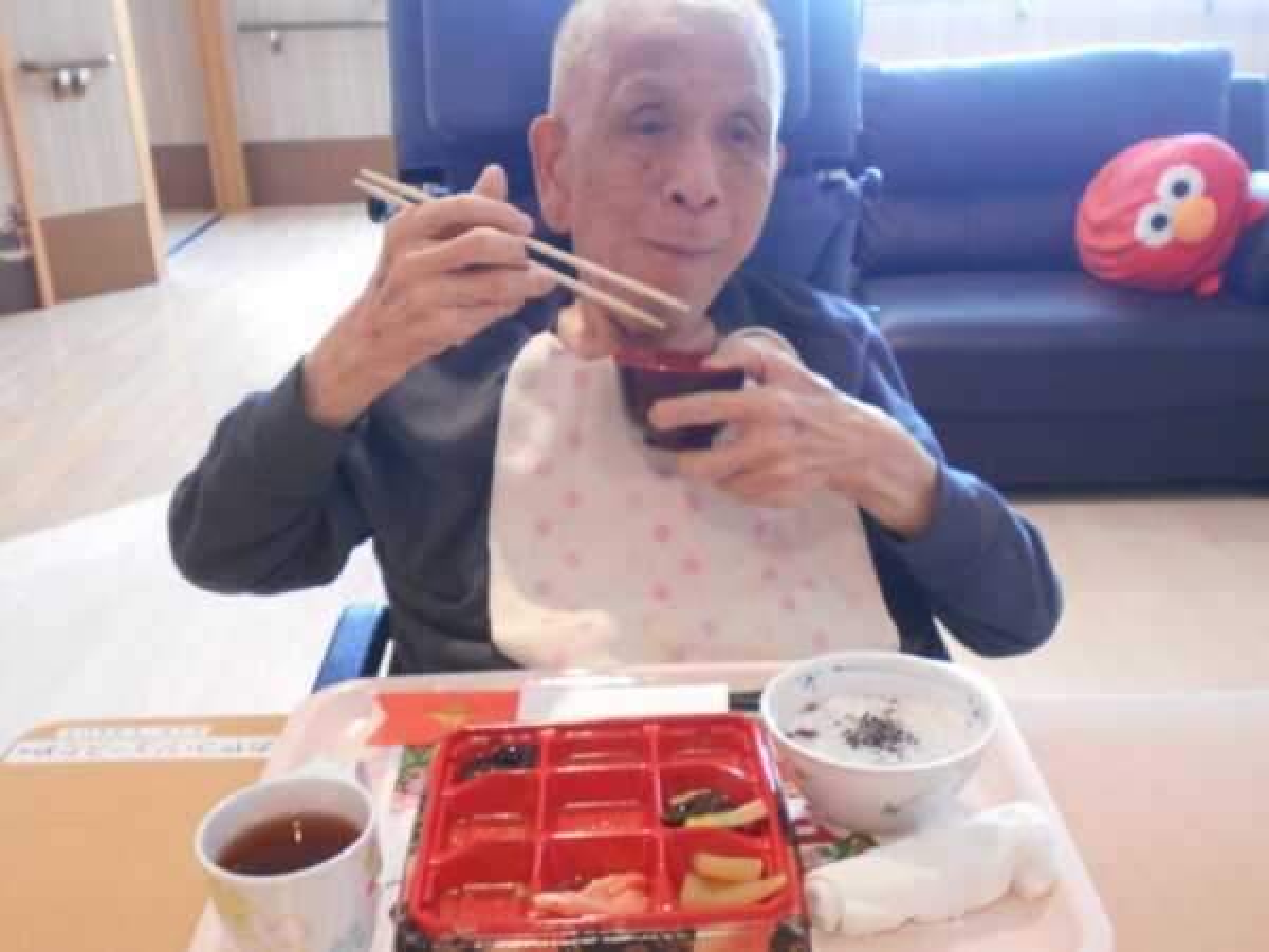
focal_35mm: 39
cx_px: 634
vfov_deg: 36.8
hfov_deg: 47.9
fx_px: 1430
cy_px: 476
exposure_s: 1/20
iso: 400
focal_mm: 6.7
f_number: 3.9
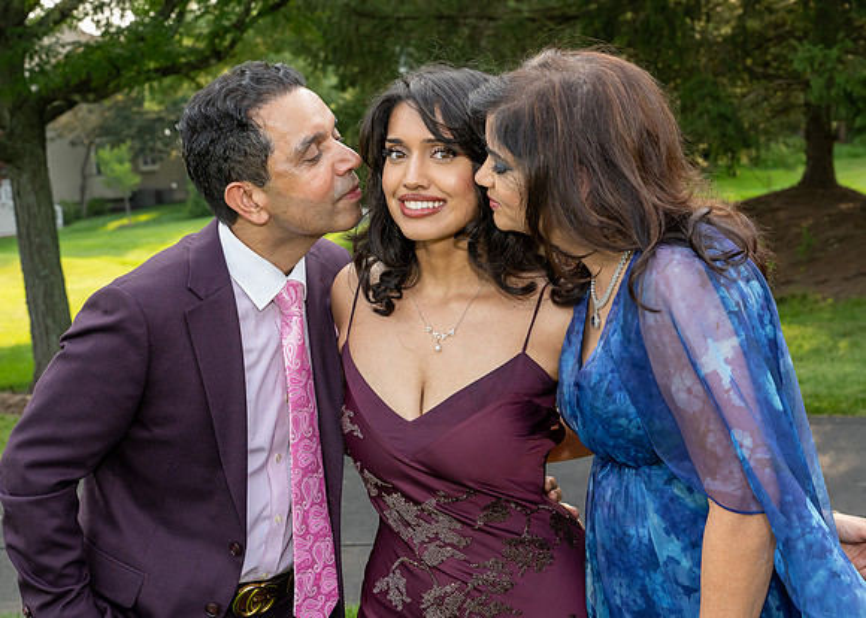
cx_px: 456
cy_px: 292
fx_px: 1467
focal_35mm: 60
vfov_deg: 23.8
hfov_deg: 32.9
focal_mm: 54
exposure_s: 1/250
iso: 1100
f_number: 8
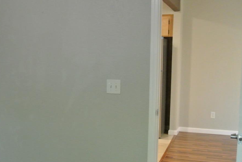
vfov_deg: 25.1
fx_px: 363
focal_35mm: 54
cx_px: 48
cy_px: 97
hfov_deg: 35.6
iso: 3200
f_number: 3.8
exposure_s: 1/60
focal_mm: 12.2
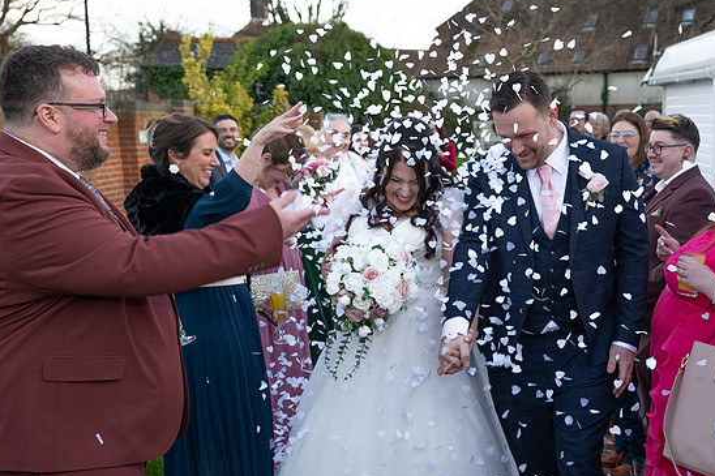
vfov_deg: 30.4
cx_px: 487
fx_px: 874
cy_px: 298
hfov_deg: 43.8
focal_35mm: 44
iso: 250
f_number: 3.2
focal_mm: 24
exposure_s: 1/400
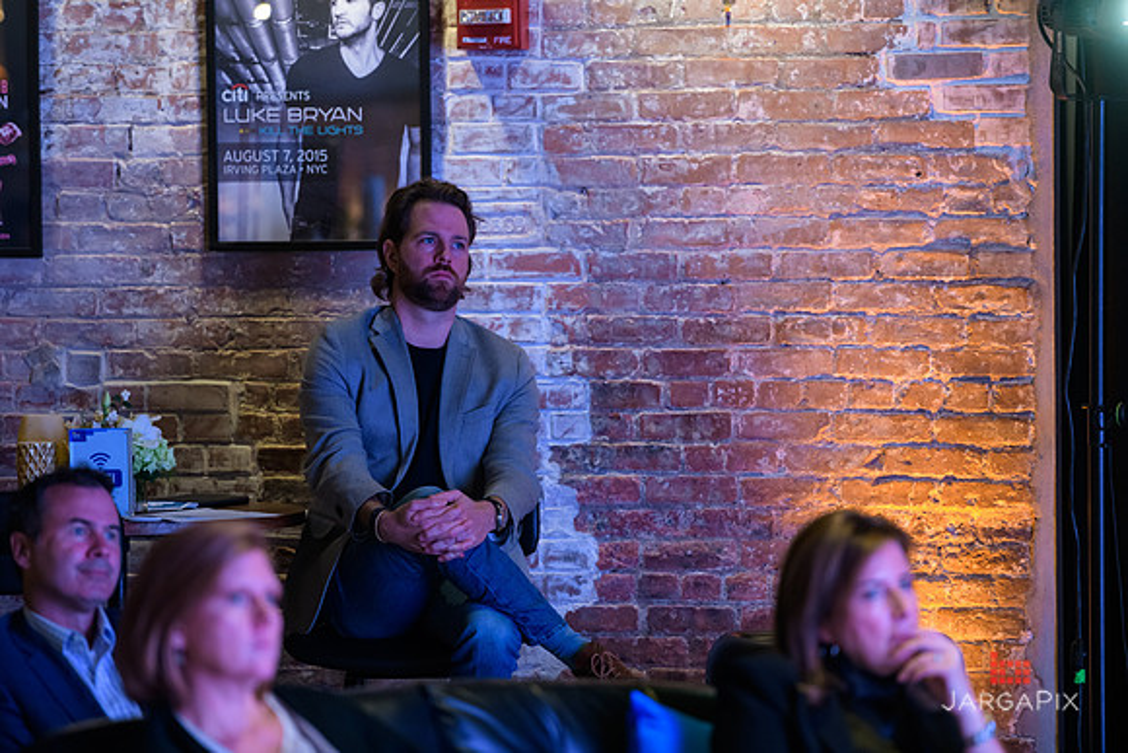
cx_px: 564
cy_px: 376
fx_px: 6268
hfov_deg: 10.3
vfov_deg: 6.9
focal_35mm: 200
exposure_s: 1/80
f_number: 3.2
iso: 1600
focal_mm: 200
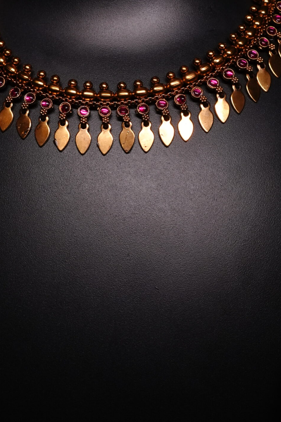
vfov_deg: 21.3
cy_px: 54
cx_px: 138
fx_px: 1100
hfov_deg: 14.6
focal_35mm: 94
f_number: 7.1
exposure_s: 1/100
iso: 1600
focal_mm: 35
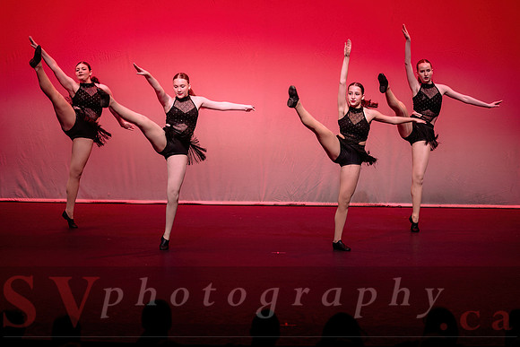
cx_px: 260
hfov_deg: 15.3
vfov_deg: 10.2
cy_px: 161
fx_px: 1941
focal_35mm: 134
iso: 1250
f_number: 2.8
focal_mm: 125
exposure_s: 1/500
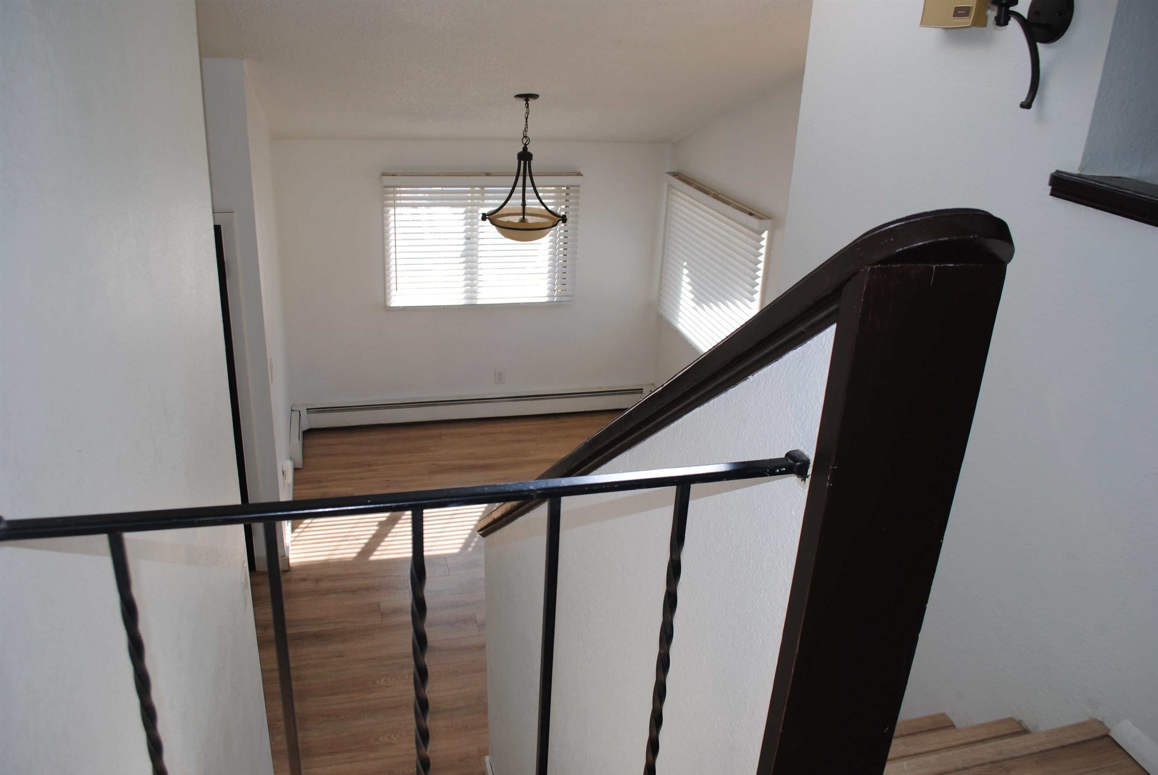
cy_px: 388
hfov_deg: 67.3
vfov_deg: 48.0
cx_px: 579
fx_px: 869
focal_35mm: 27
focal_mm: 18
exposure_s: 1/125
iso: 110
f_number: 4
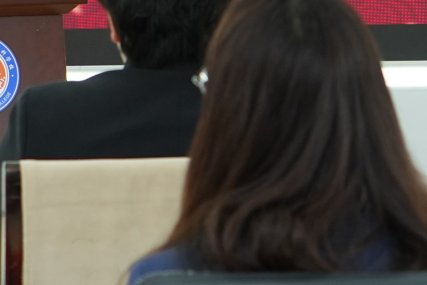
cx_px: 267
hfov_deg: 7.0
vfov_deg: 4.6
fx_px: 3487
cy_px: -224
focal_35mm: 294
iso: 800
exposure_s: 1/80
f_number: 5
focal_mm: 61
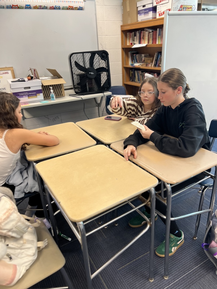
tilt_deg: -28.2
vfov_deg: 67.3
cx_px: 108
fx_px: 217
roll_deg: +3.9
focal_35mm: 26
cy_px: 144
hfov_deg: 53.1
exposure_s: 1/60
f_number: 1.5
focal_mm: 5.7
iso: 64
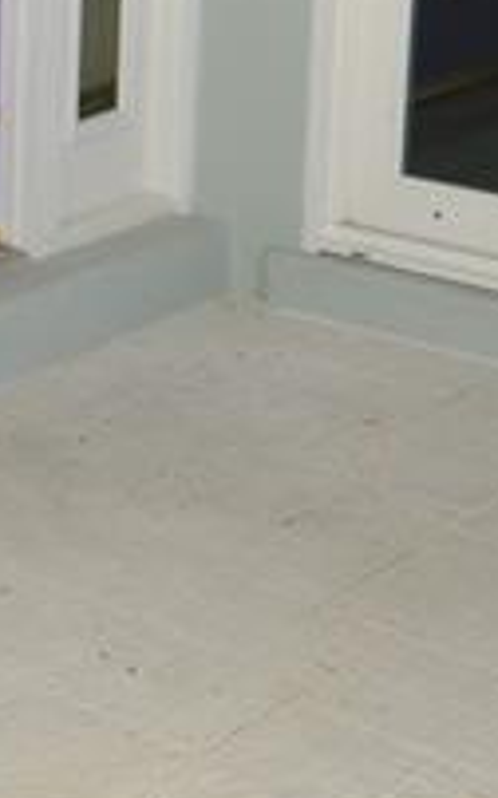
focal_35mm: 93
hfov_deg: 12.9
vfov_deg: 21.5
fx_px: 2022
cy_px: -12
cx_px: -364
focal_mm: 12
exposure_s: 1/160
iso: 100
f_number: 6.3
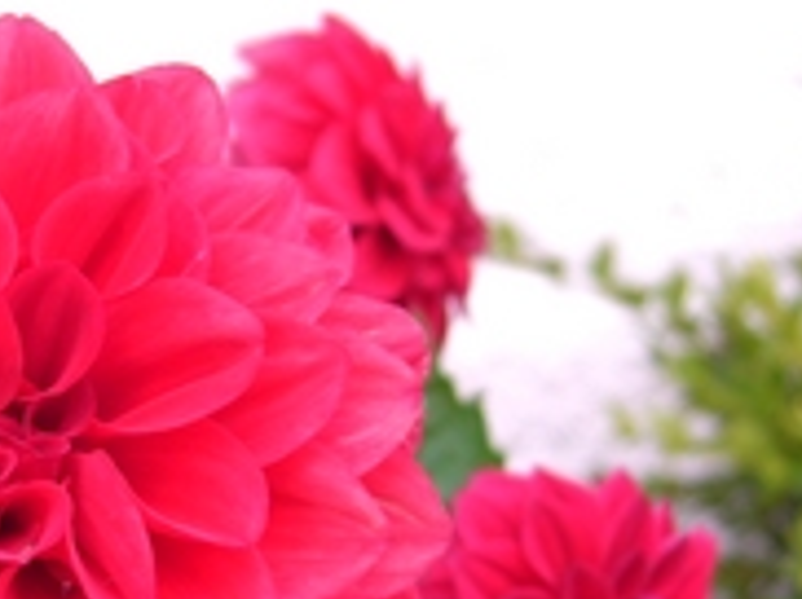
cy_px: 476
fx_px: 2129
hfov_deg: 20.5
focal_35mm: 92
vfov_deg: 15.9
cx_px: -35
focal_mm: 7.9
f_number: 2.8
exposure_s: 1/160
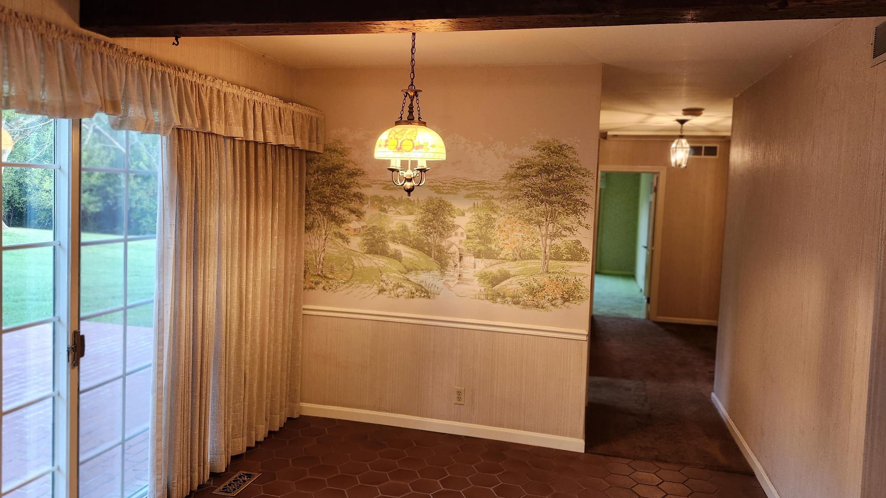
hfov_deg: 71.9
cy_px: 226
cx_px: 427
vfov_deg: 44.3
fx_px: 611
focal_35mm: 26
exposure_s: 1/120
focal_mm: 5.54
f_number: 1.8
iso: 640
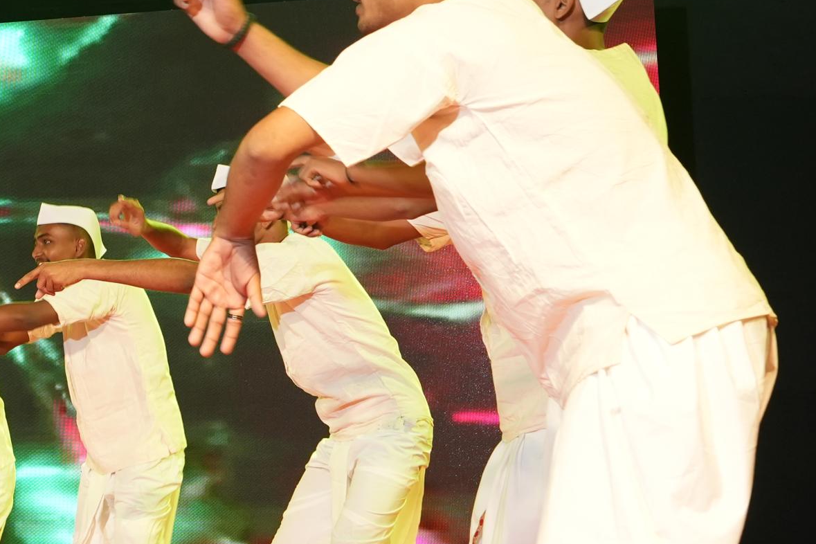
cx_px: -226
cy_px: 67
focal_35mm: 114
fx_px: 2584
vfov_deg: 11.9
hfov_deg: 17.0
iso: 1250
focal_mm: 35
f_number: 6.3
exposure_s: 1/100
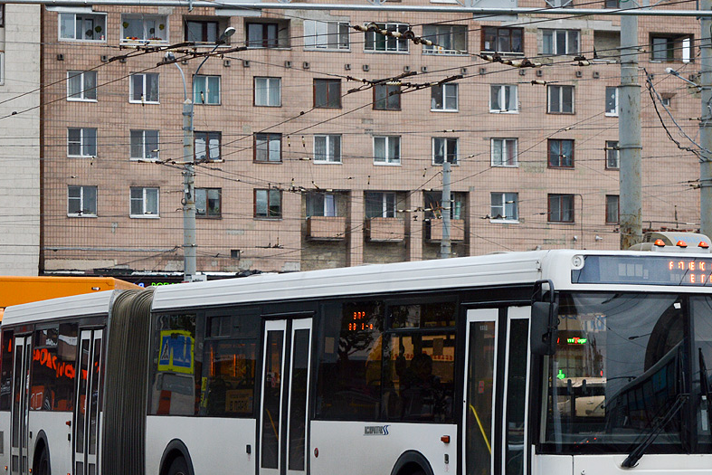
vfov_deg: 10.9
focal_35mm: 126
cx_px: 406
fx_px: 2488
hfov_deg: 16.3
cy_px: 288
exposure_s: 1/200
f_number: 5.6
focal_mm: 55
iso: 200
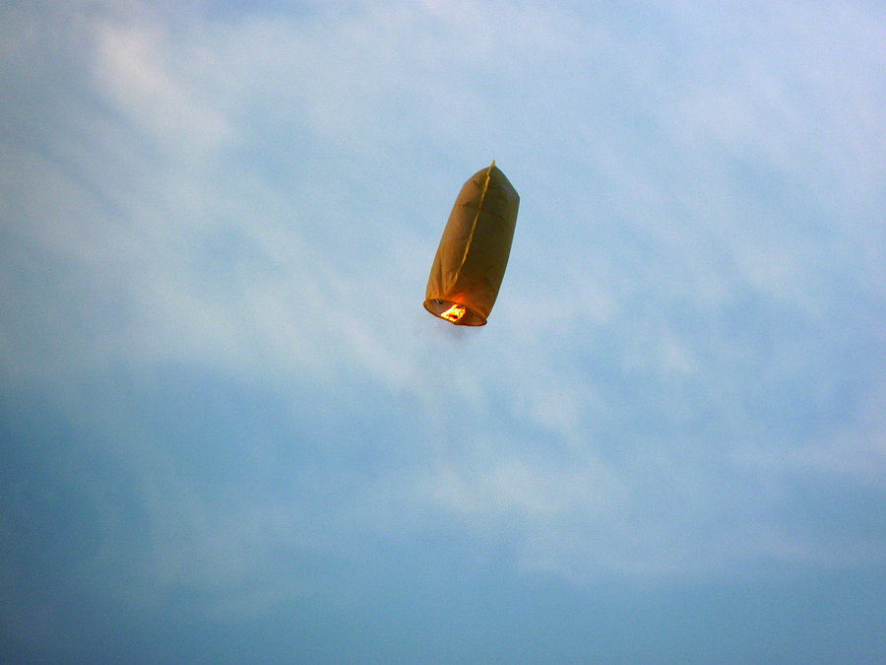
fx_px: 11697
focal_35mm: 457
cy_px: 332
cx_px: 443
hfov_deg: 4.3
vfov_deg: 3.3
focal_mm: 81.2
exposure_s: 1/200
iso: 80
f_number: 4
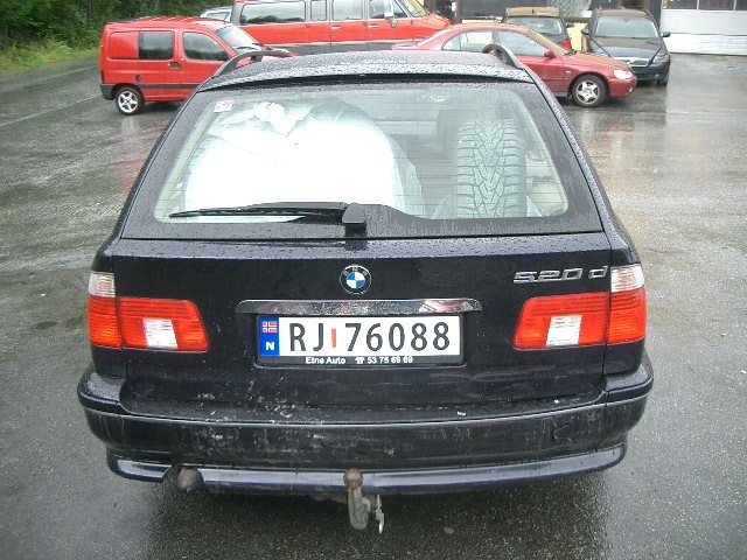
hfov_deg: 52.6
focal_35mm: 35
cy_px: 280
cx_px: 374
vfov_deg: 40.7
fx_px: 755
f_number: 2.6
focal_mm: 5.8
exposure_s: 1/50
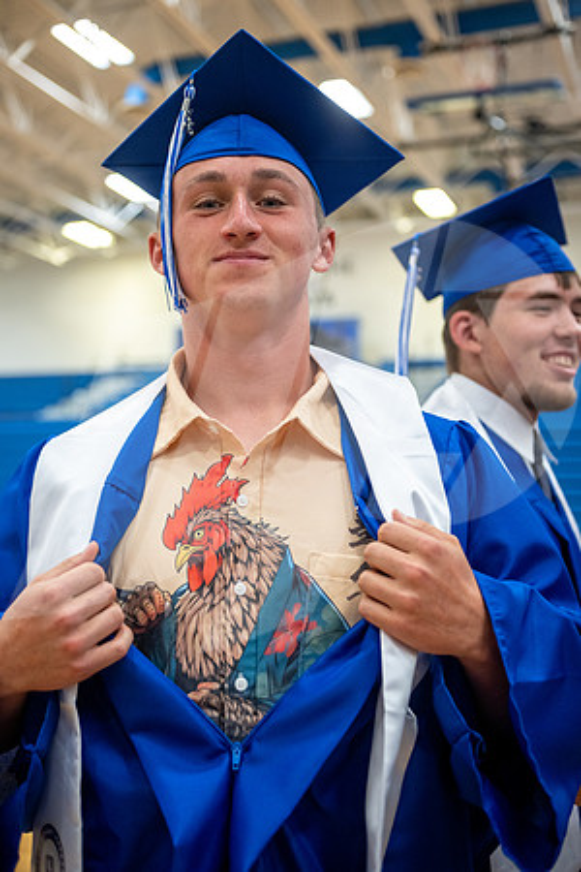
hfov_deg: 30.5
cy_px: 436
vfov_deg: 44.5
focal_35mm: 44
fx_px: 1065
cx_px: 290
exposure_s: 1/250
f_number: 2.8
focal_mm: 44
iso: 2000
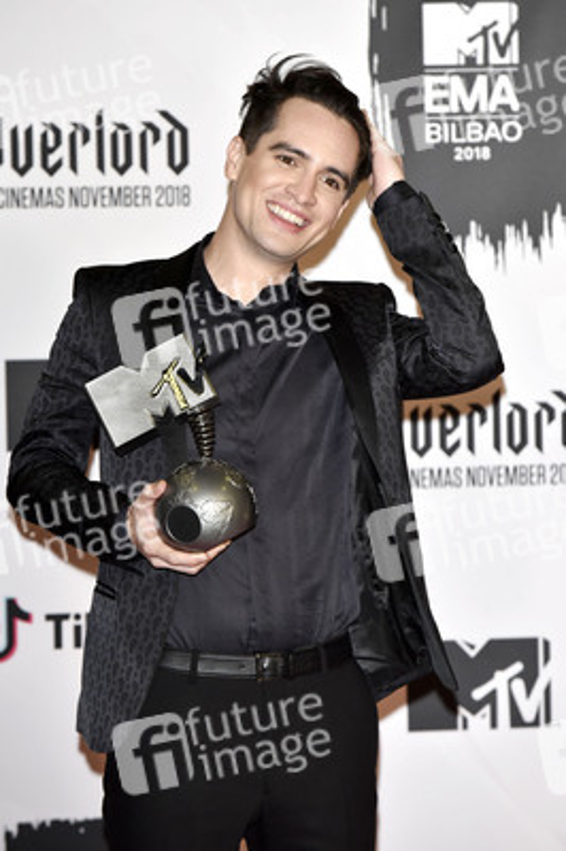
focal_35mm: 165
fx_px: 3898
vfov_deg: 12.5
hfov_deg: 8.3
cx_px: 283
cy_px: 426
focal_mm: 165
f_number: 5
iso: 2000
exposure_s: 1/250
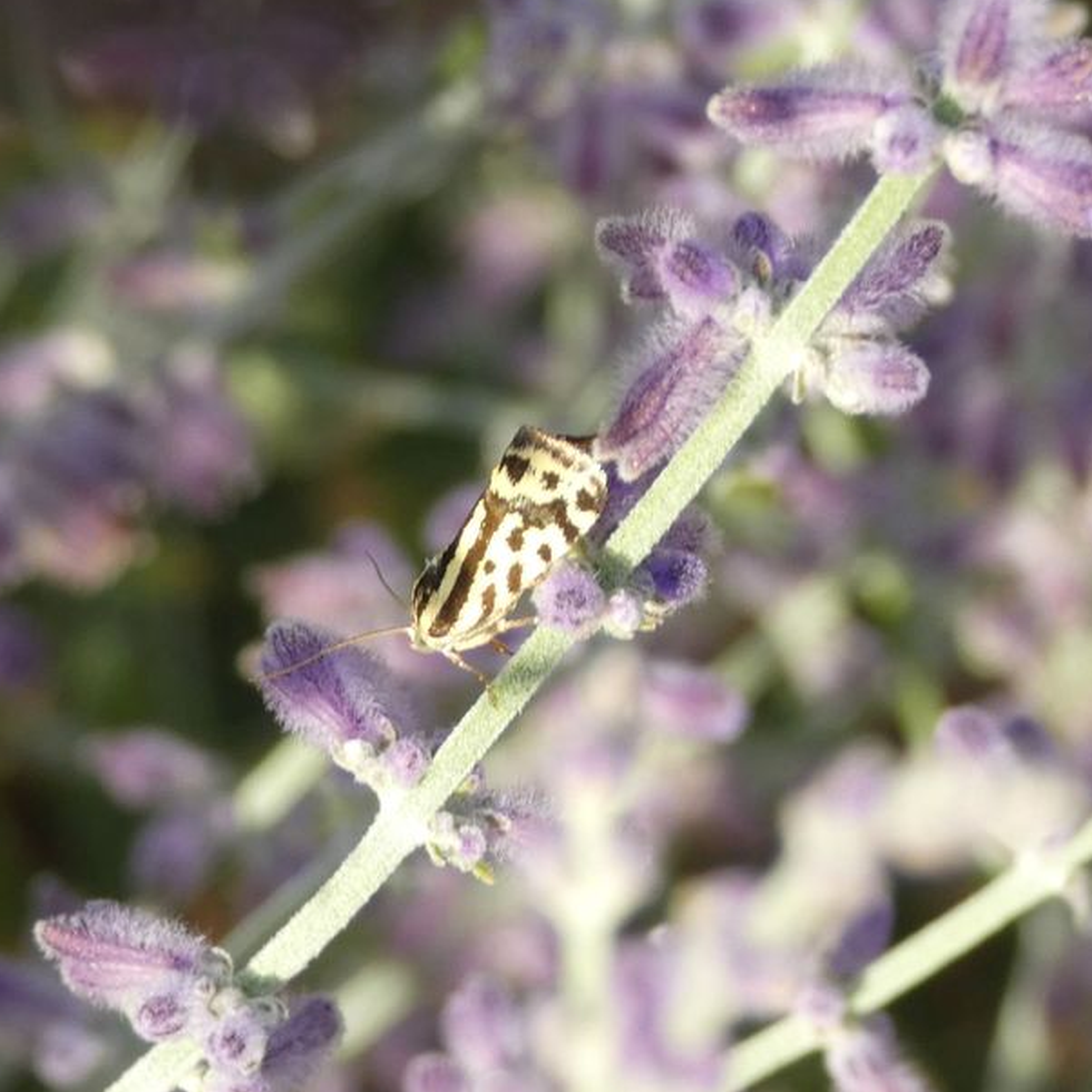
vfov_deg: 12.1
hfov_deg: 12.1
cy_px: 557
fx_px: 5139
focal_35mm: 144
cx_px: 541
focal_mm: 20.5
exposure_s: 1/80
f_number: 5
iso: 80
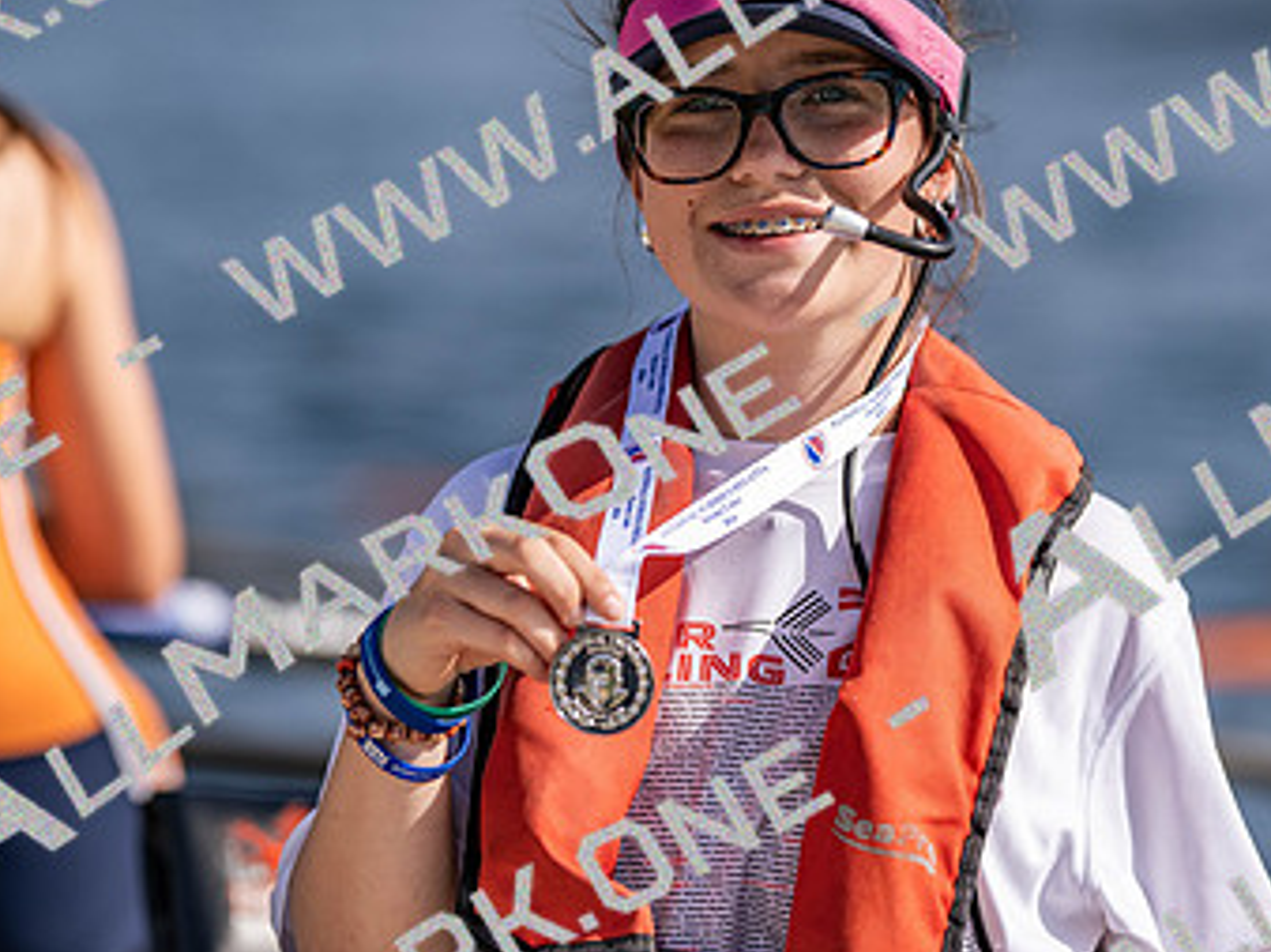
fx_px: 8182
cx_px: 688
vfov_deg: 6.7
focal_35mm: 223
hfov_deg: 8.9
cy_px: 333
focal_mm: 135
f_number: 1.8
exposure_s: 1/6400
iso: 64
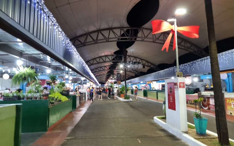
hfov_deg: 66.5
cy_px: 70
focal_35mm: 28
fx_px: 179
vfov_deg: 44.5
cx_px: 118
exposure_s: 1/40
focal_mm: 5.4
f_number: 1.8
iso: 250
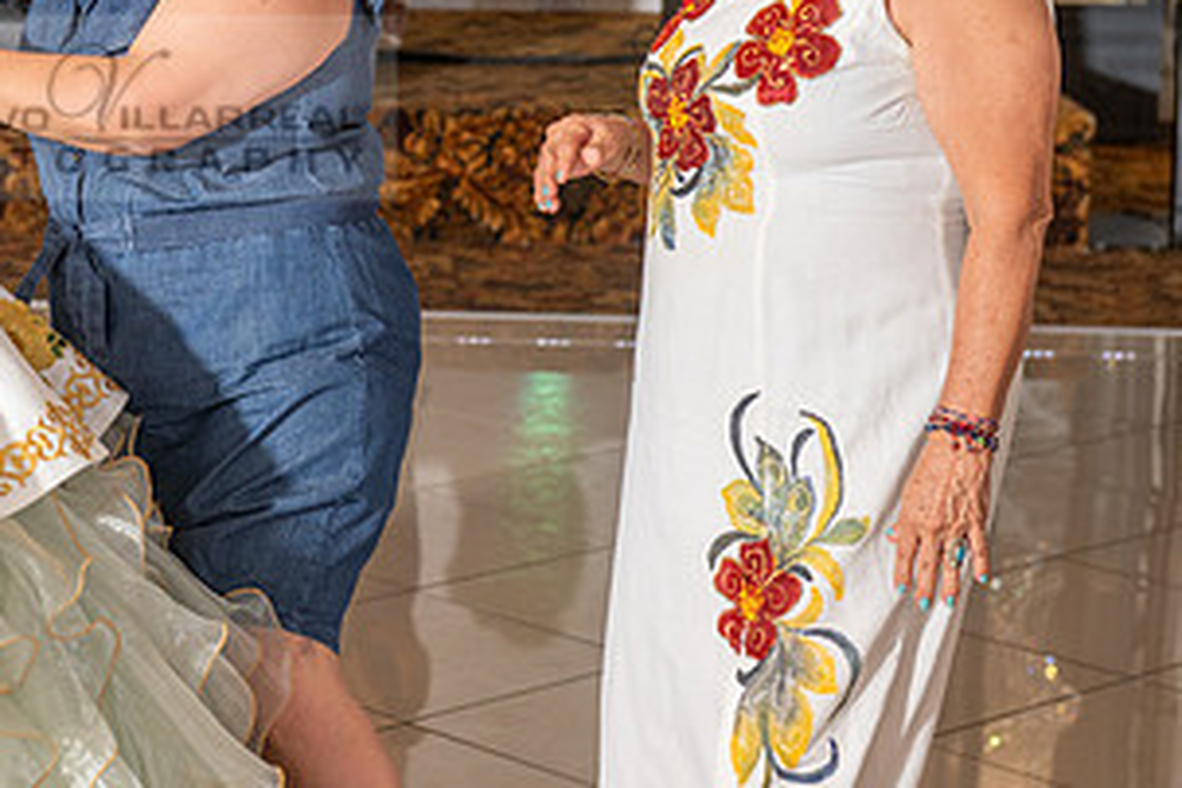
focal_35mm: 111
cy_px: 107
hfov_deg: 18.1
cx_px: 66
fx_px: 3644
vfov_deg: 12.3
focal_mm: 58
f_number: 4
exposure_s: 1/200
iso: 500
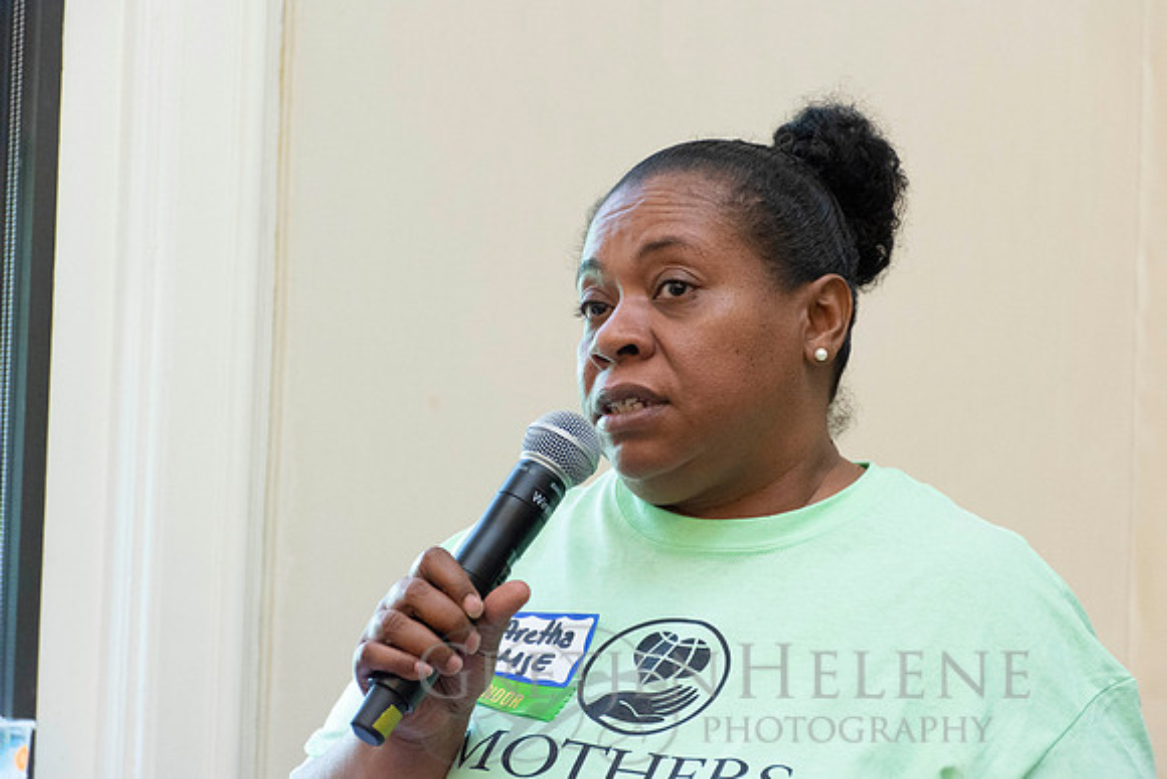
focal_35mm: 120
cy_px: 390
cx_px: 584
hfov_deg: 17.1
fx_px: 3891
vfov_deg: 11.4
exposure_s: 1/100
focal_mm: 80
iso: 2000
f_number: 5.6
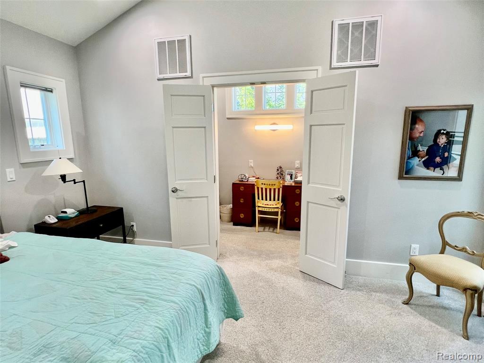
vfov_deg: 89.9
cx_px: 242
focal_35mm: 13
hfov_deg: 106.2
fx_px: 182
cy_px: 182
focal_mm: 1.57
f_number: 1.8
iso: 125
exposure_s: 1/120
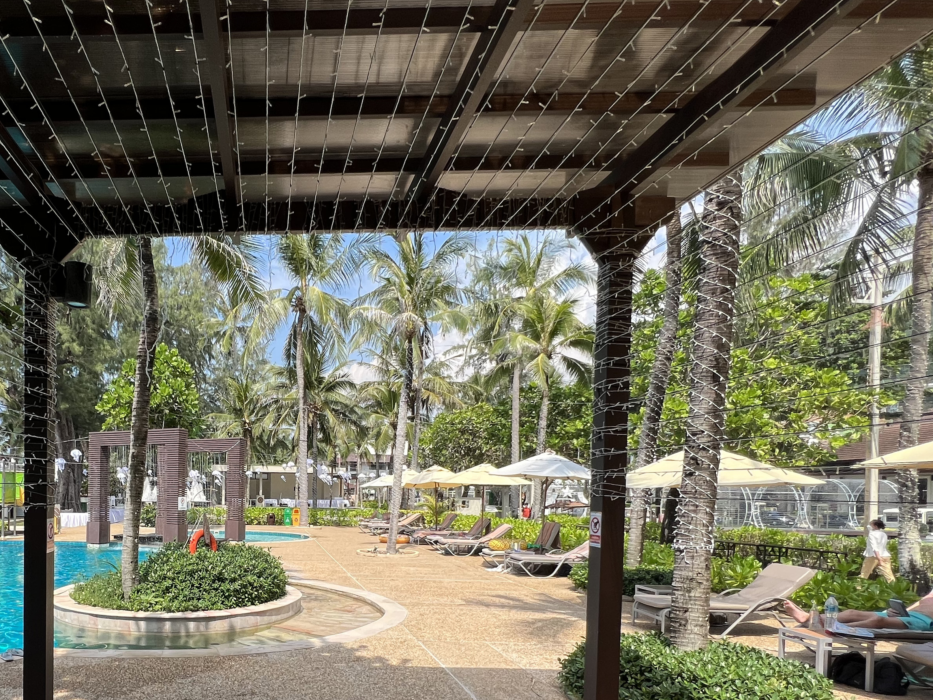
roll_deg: -0.6
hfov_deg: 72.2
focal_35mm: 22
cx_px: 257
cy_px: 509
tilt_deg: -1.2
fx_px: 593
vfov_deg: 58.5
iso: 32
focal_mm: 1.57
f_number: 1.8
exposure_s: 1/1043
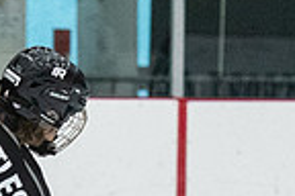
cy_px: 164
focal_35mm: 1082
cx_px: -25
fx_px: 8866
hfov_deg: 1.9
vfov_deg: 1.3
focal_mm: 110
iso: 1800
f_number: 2.8
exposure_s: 1/640
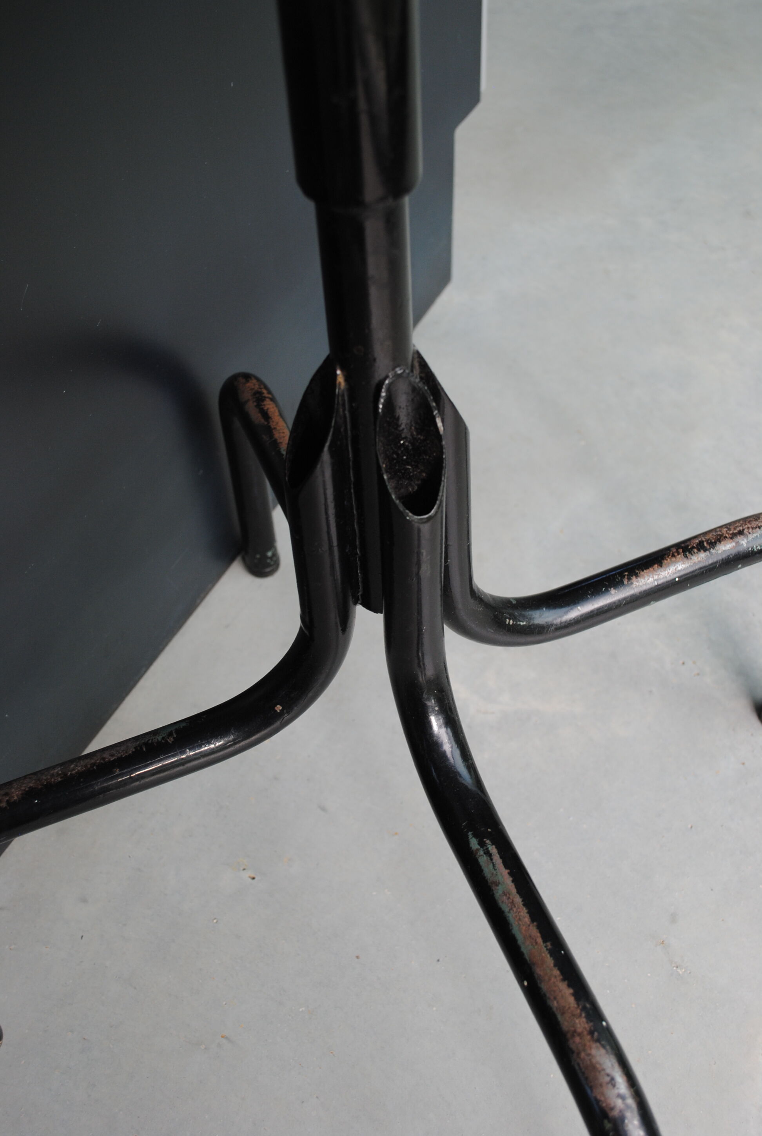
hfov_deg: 34.4
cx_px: 381
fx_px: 1232
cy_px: 568
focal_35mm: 39
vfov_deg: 49.5
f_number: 5.6
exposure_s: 1/125
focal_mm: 26
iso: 200
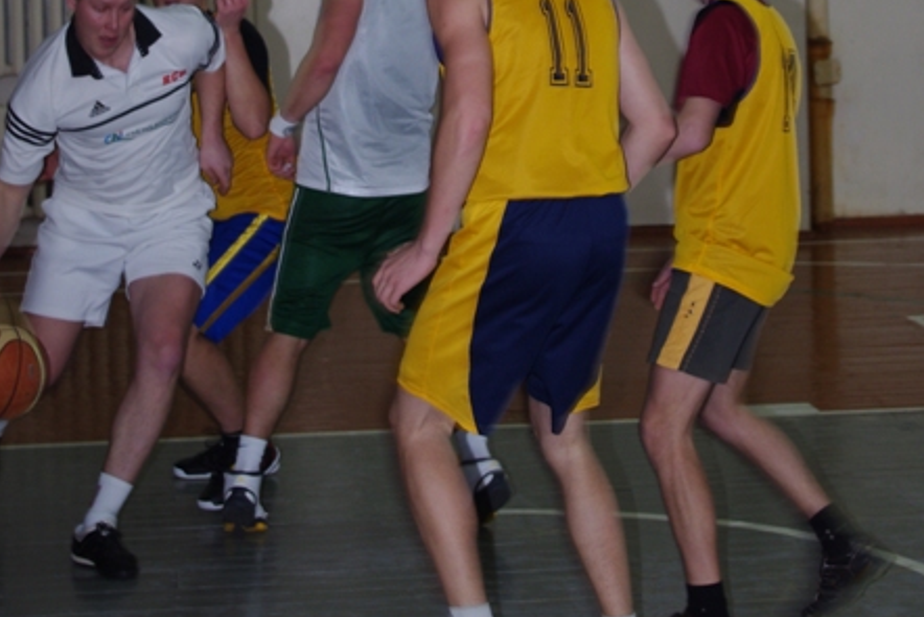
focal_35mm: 71
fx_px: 1823
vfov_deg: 19.2
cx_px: 443
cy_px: 237
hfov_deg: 28.4
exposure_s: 1/50
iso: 200
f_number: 4.5
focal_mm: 32.5
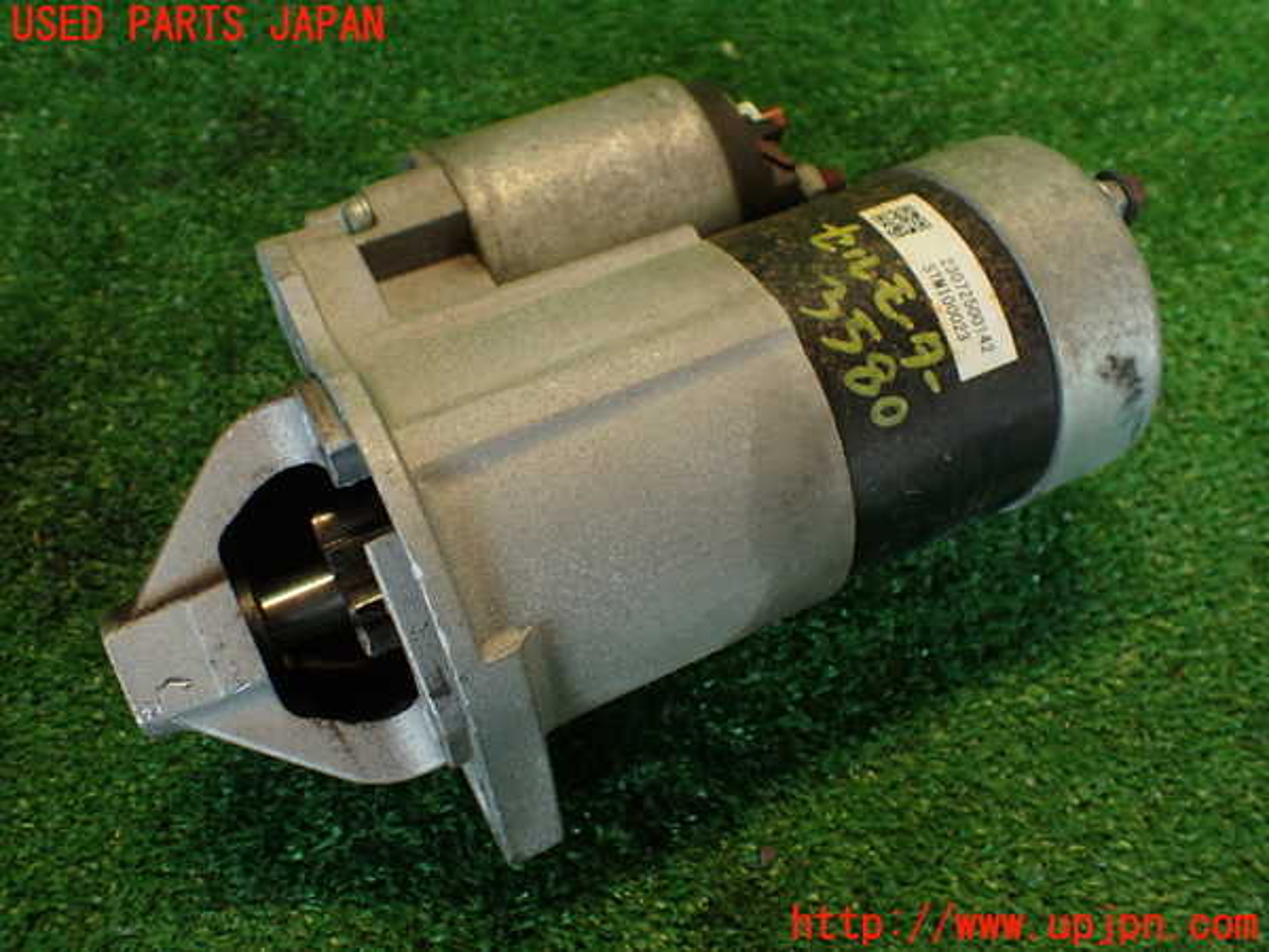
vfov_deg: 44.2
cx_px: 634
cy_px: 476
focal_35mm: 32
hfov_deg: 56.8
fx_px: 1173
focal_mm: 5.79
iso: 200
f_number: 2.4
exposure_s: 1/50
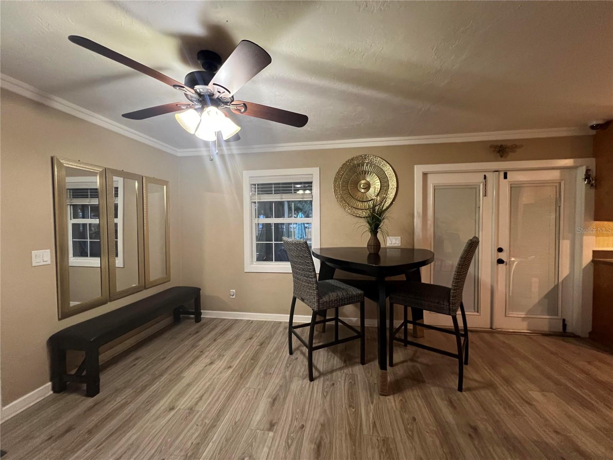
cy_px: 230
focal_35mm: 13
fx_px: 230
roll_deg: +0.3
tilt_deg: -2.3
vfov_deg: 89.9
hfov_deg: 106.2
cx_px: 306
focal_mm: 1.57
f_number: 1.8
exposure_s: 1/60
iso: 640
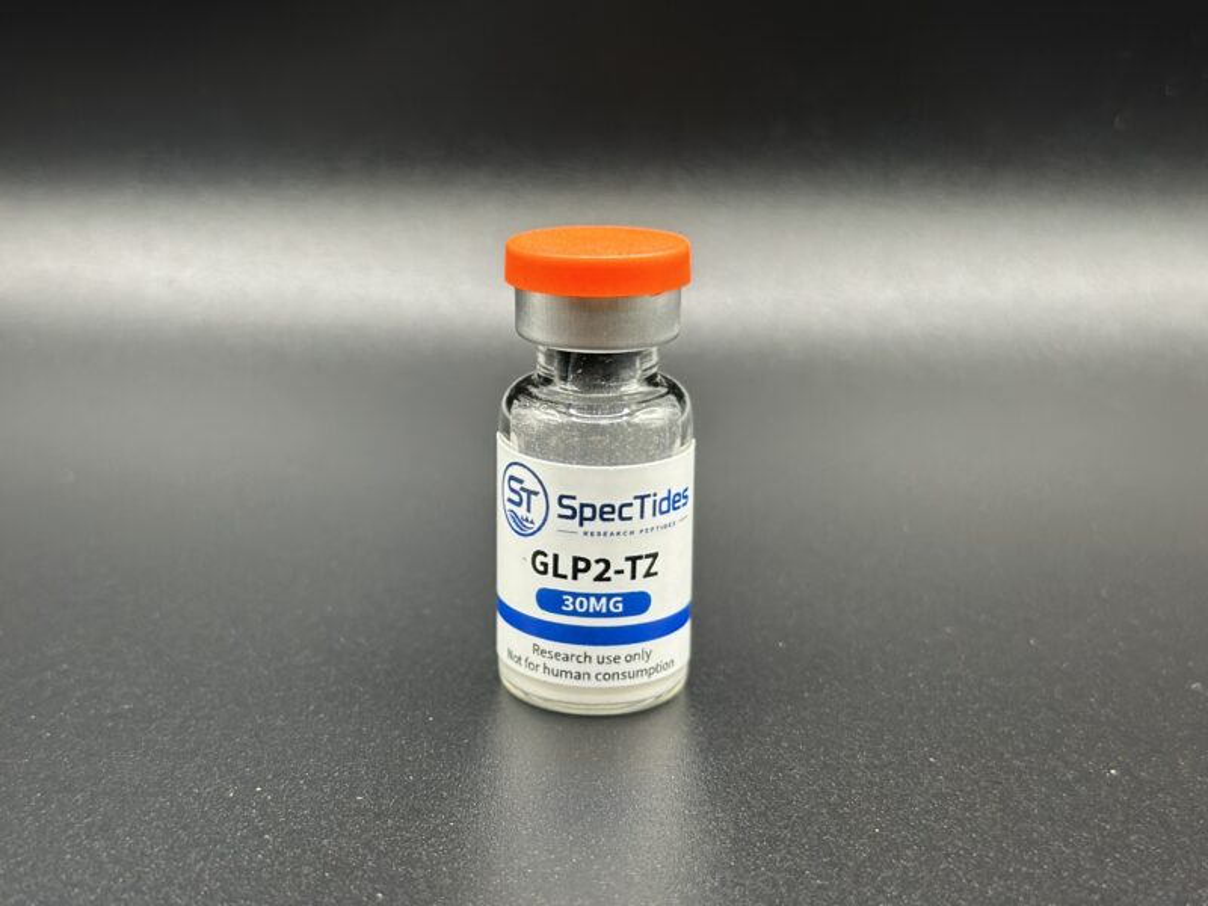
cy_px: 453
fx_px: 1675
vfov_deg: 30.3
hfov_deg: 39.7
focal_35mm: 48
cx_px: 604
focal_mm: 6.86
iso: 100
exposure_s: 1/66
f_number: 1.78
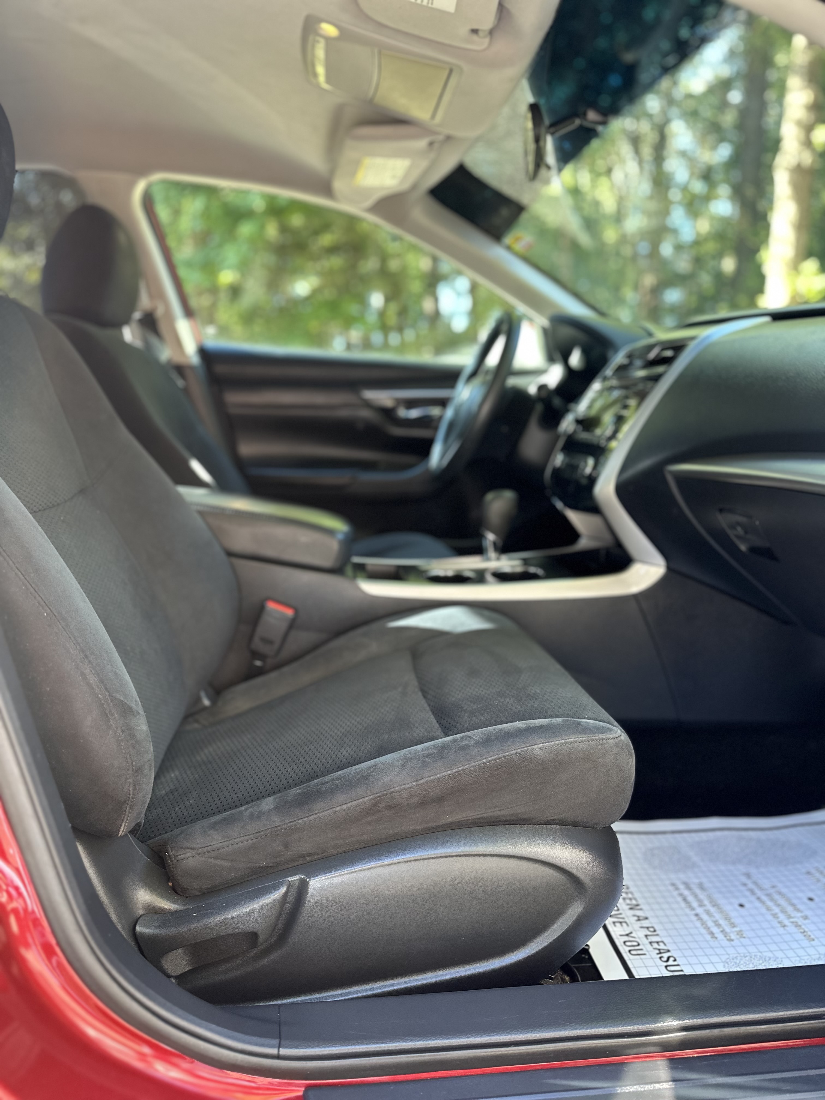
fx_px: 763
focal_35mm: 24
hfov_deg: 56.8
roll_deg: -0.5
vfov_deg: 71.6
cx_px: 412
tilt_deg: -8.4
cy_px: 550
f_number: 1.78
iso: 250
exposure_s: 1/106
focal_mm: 6.86
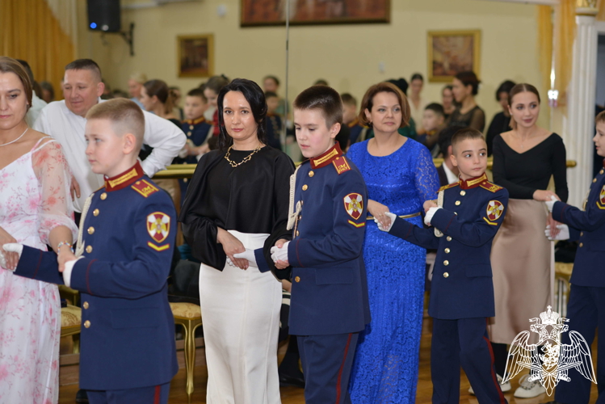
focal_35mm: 85
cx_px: 302
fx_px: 1429
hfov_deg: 23.9
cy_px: 202
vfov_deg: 16.1
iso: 640
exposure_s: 1/250
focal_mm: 85
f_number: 2.5
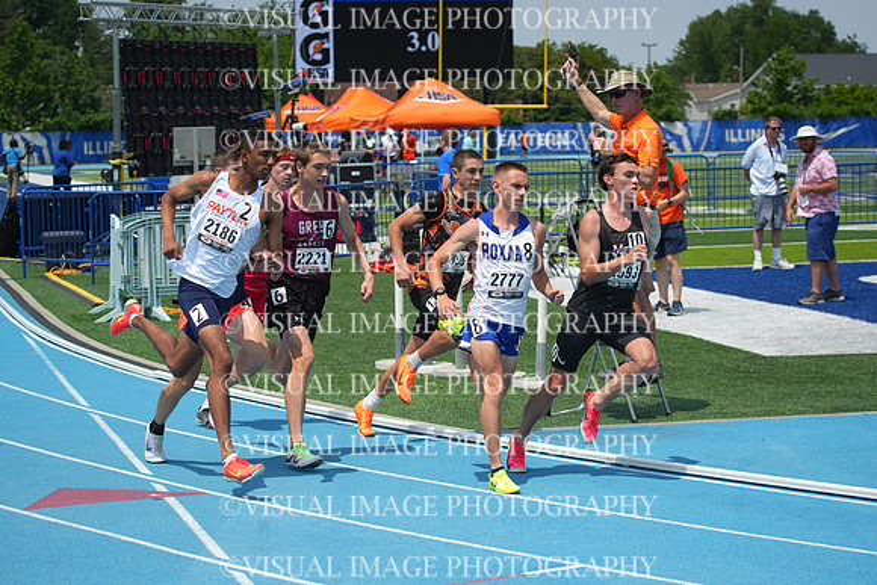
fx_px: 2437
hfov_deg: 20.4
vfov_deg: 13.7
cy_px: 292
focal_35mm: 100
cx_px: 438
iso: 400
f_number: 5.6
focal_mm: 100
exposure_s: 1/3200
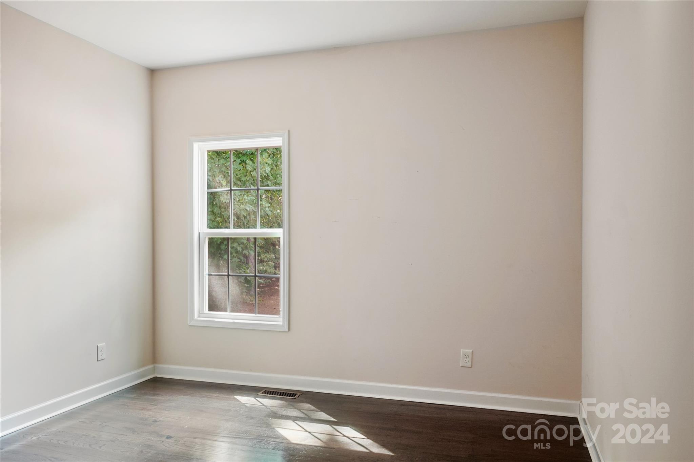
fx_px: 482
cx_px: 347
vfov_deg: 51.3
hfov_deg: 71.5
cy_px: 231
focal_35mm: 25
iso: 100
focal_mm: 17
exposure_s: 1.3
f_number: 8
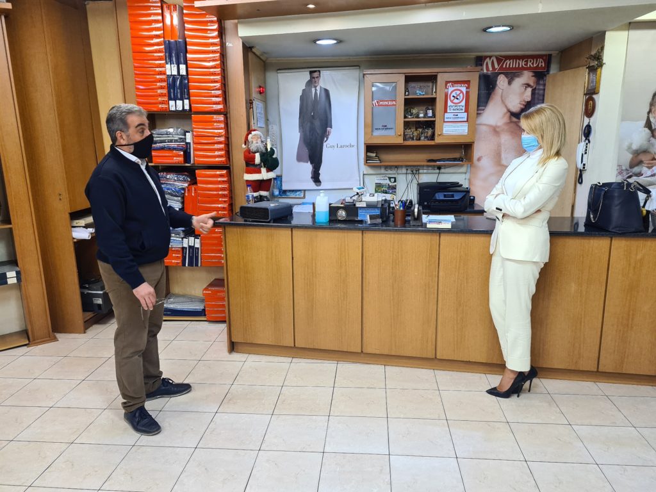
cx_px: 328
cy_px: 246
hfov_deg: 67.3
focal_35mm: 26
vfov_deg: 53.1
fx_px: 493
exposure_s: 1/50
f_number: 1.8
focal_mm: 5.4
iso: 160
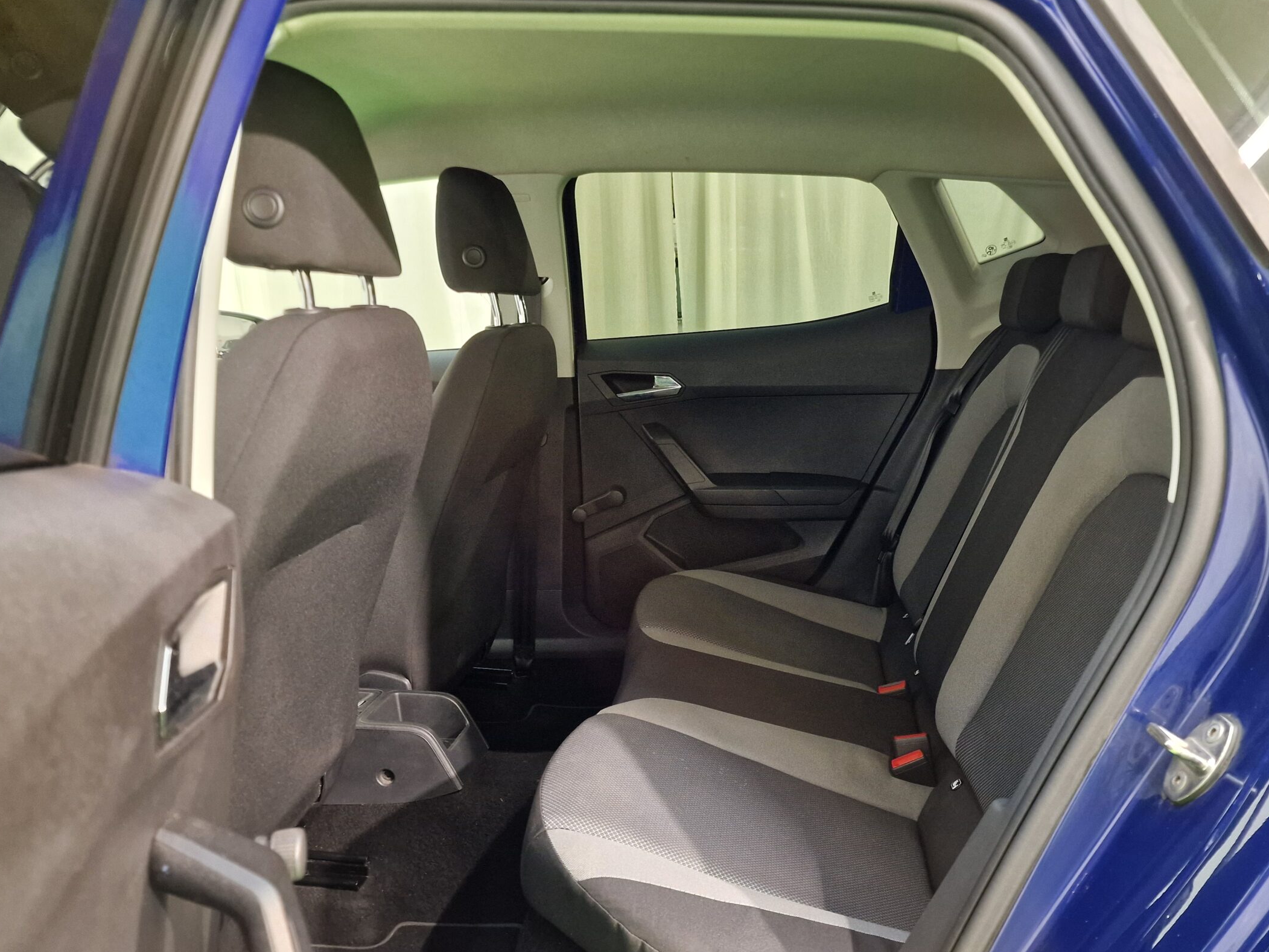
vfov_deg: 49.6
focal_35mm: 28
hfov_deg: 63.3
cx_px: 707
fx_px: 1026
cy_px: 546
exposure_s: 1/20
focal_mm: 6.4
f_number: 1.8
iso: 500
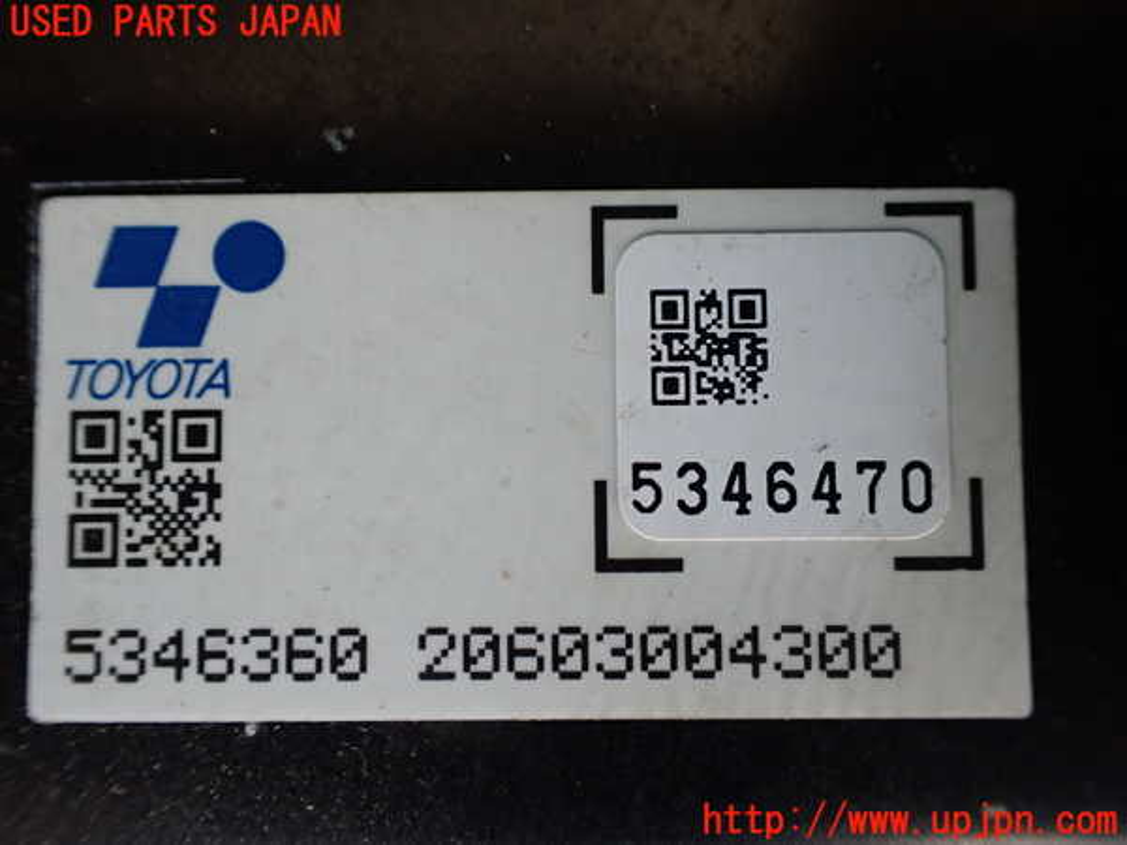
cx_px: 564
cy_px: 422
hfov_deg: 60.0
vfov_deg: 46.8
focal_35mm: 30
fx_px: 977
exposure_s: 1/125
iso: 400
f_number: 2.3
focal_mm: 5.4
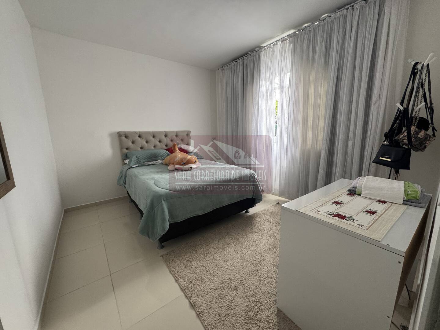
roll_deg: +1.4
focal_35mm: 14
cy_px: 165
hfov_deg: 102.1
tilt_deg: -10.3
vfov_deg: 85.7
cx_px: 220
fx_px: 178
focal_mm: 2.22
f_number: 2.2
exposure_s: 1/60
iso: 160
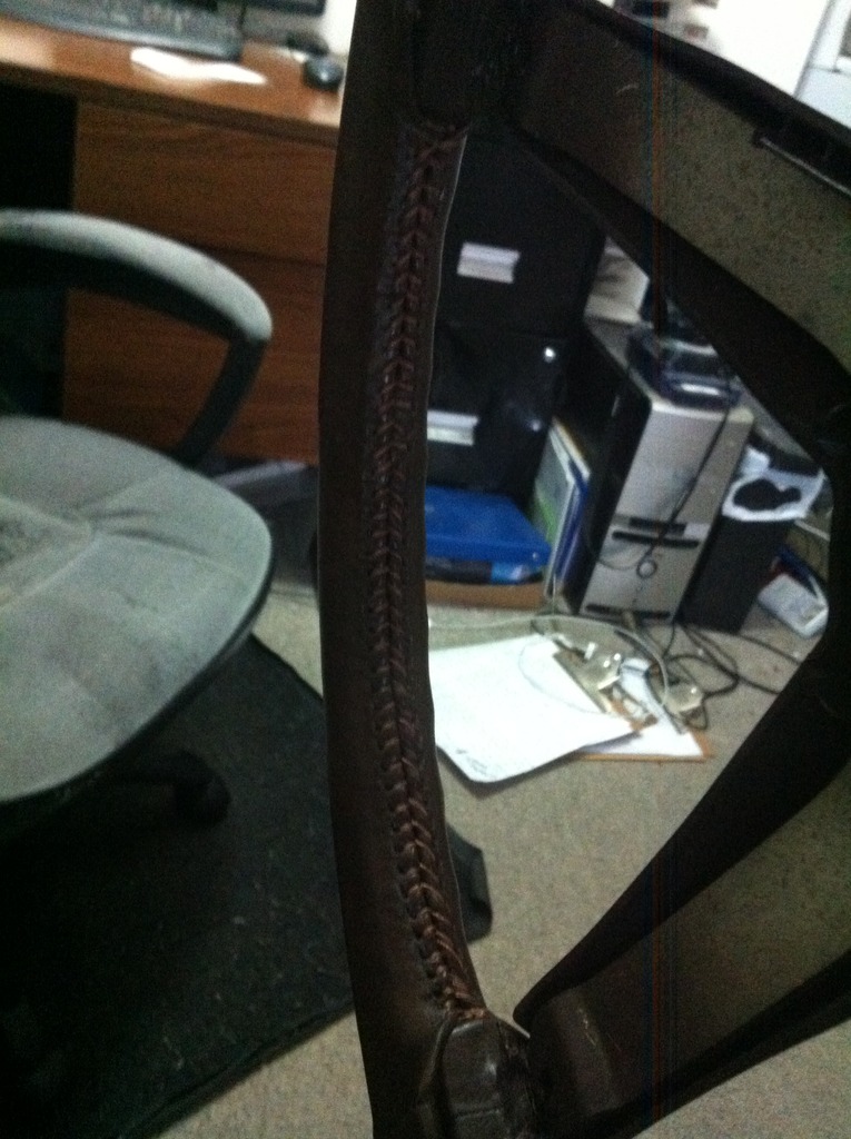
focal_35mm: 35
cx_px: 426
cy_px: 570
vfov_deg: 52.7
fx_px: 1150
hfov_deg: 40.6
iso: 1000
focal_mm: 3.85
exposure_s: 1/15
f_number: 2.8
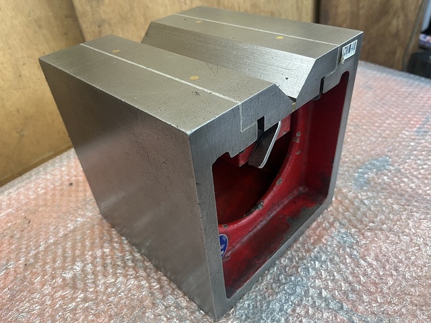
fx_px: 324
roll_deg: +5.7
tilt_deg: -38.6
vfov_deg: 53.1
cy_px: 162
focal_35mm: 26
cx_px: 216
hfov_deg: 67.3
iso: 160
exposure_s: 1/60
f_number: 1.6
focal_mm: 5.1
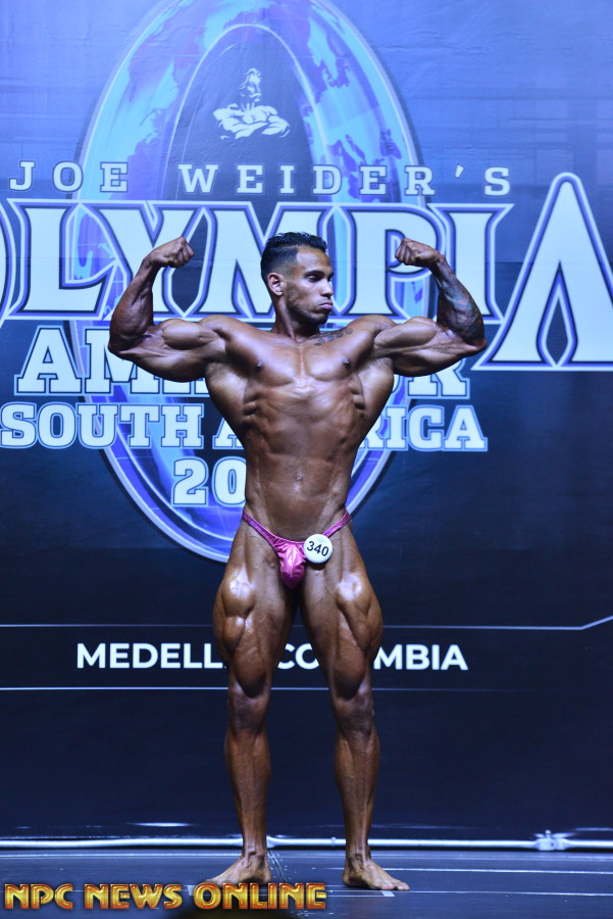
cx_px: 306
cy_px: 460
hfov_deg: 9.8
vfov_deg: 14.6
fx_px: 3571
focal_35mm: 140
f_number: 5
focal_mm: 140
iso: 2000
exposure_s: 1/160
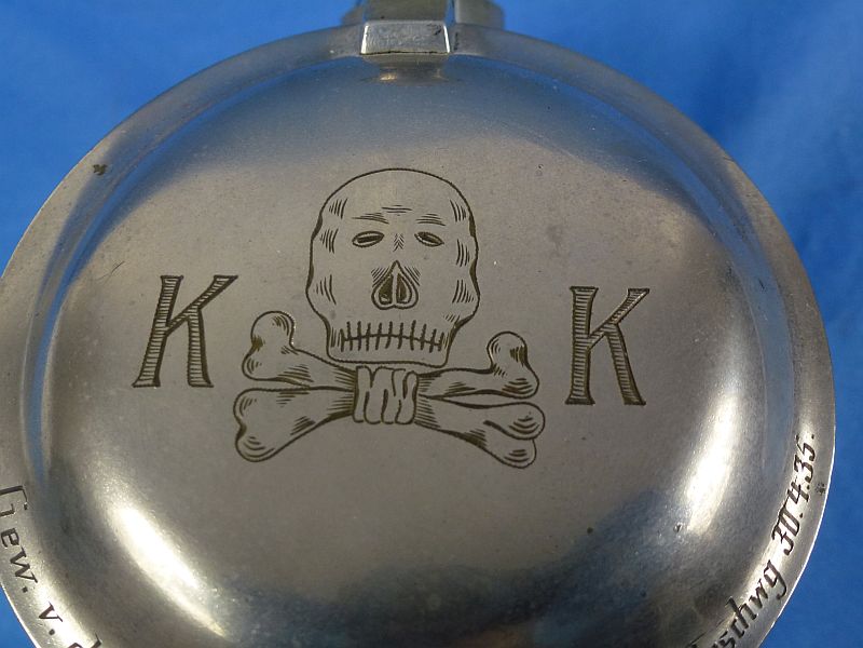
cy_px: 324
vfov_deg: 37.7
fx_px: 947
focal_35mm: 38
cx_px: 432
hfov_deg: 49.0
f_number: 3.8
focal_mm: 6.8
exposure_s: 1/80
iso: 160
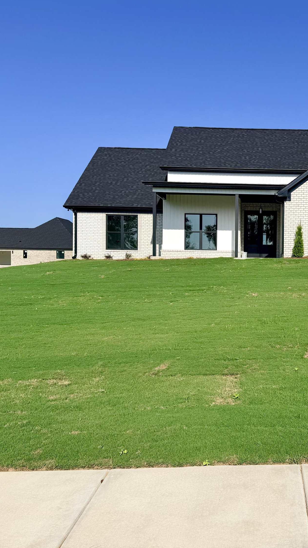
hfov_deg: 31.5
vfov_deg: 55.3
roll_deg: -0.6
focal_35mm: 36
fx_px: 523
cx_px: 270
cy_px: 275
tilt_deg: +0.3
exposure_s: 1/7353
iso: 80
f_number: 1.78
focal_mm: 6.76
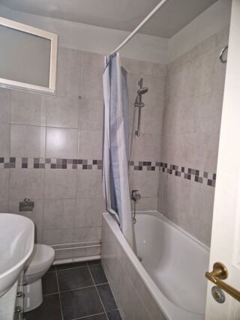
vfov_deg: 73.9
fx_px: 213
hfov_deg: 58.9
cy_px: 160
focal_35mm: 23
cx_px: 120
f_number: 1.8
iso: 640
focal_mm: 5.4
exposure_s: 1/33
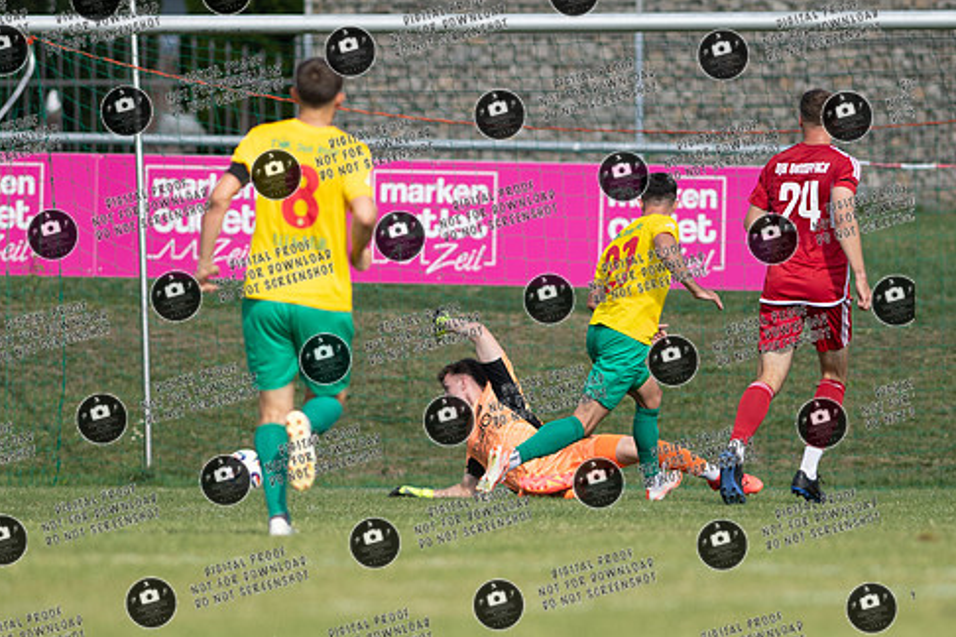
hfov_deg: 2.8
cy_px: 294
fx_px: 19650
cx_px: 517
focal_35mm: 740
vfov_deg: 1.9
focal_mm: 300
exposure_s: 1/1600
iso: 100
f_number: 3.2
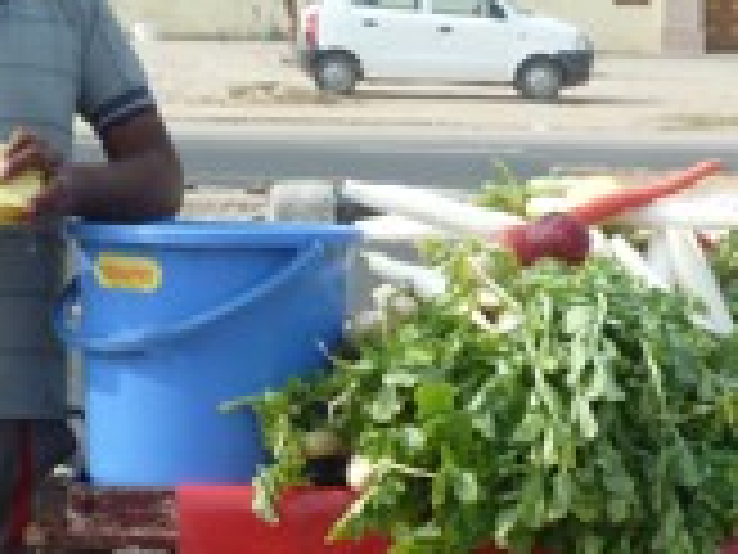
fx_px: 2857
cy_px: 261
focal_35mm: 134
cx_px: 504
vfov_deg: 11.1
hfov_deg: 14.7
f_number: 3.9
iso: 100
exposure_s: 1/320
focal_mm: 9.1
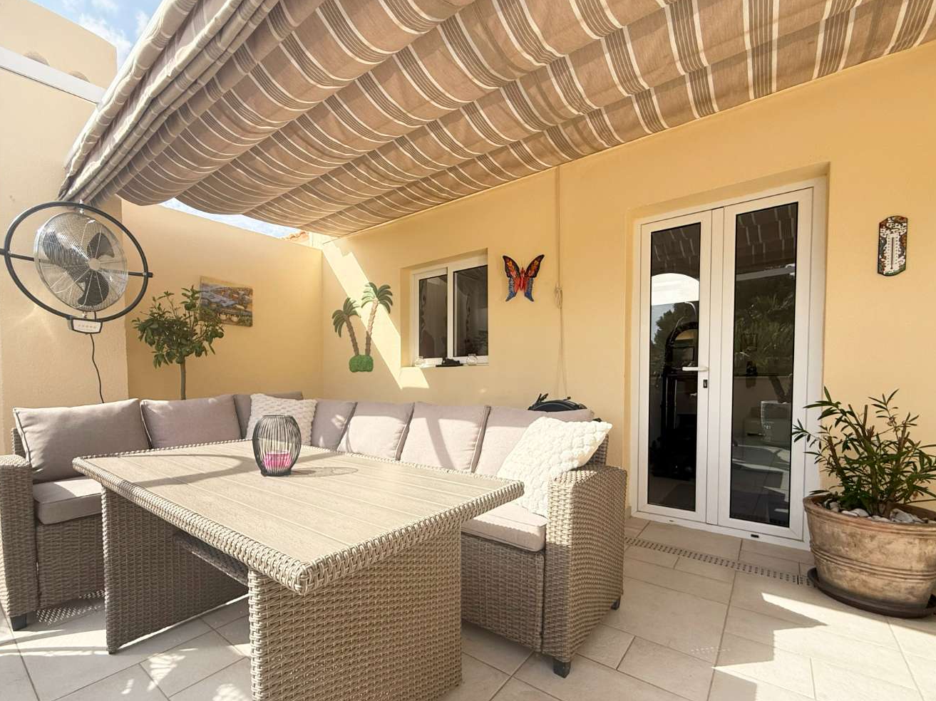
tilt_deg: -1.5
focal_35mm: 16
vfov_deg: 77.7
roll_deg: +0.3
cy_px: 396
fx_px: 433
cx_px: 425
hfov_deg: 94.3
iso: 50
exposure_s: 1/1399
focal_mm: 2.22
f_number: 2.2
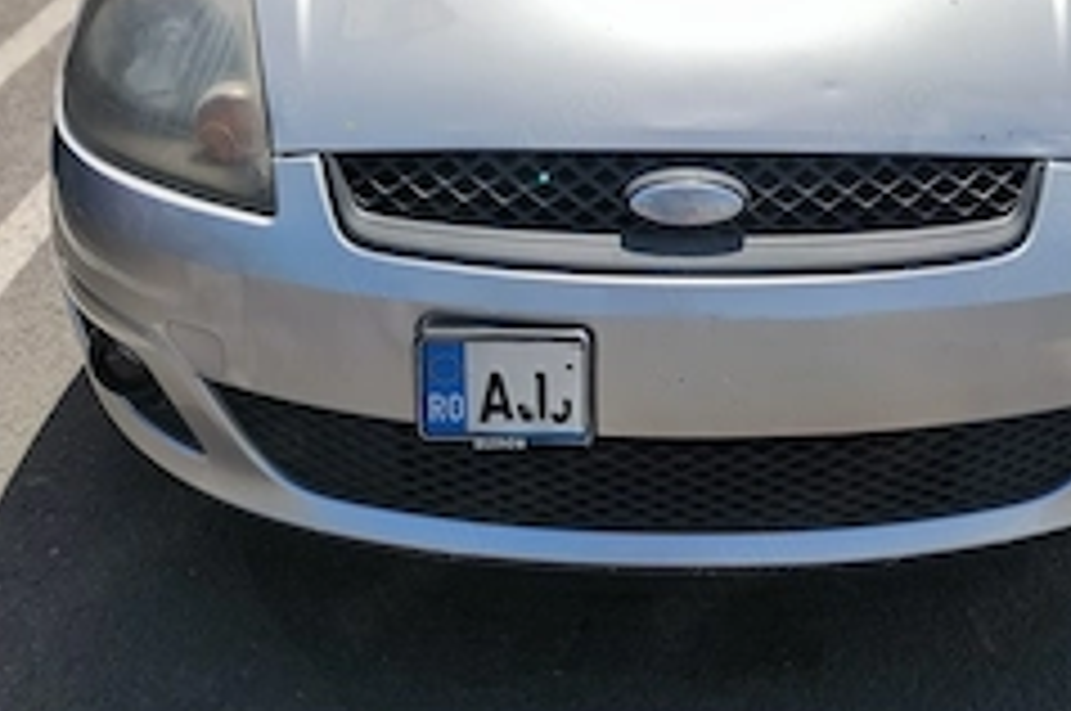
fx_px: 1248
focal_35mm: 42
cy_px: -86
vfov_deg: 28.6
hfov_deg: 46.2
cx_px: 634
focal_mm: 5.59
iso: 50
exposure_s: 1/5752
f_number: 1.8
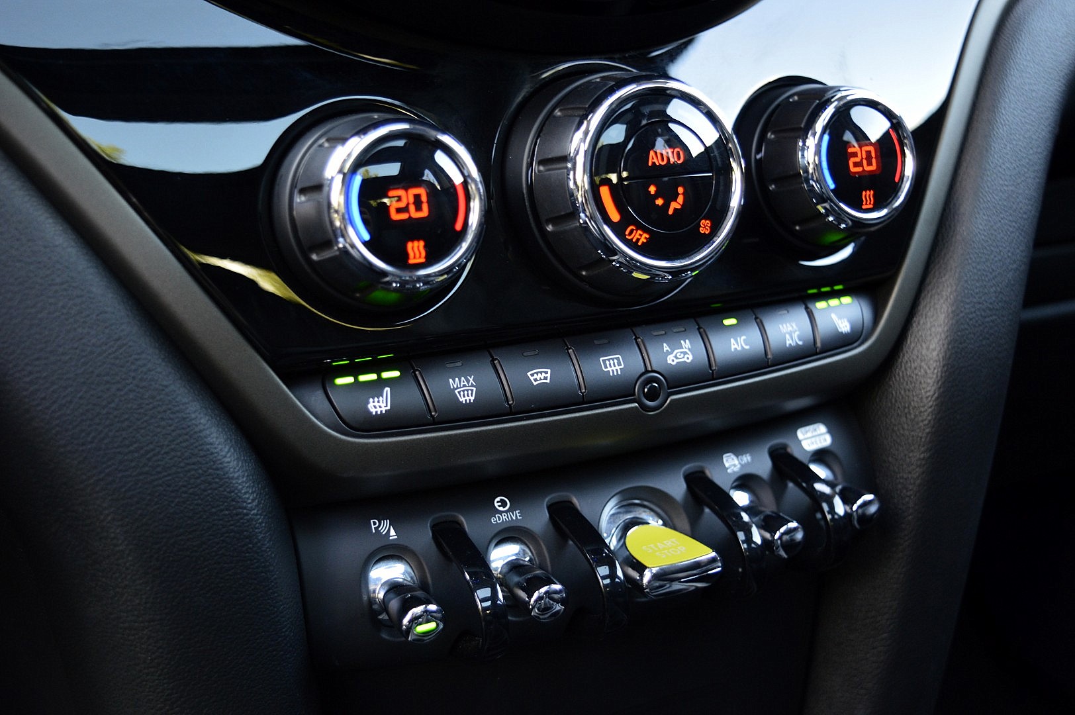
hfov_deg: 45.0
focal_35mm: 44
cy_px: 358
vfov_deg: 30.8
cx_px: 538
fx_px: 1298
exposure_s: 1/50
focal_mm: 29
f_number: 4.2
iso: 800
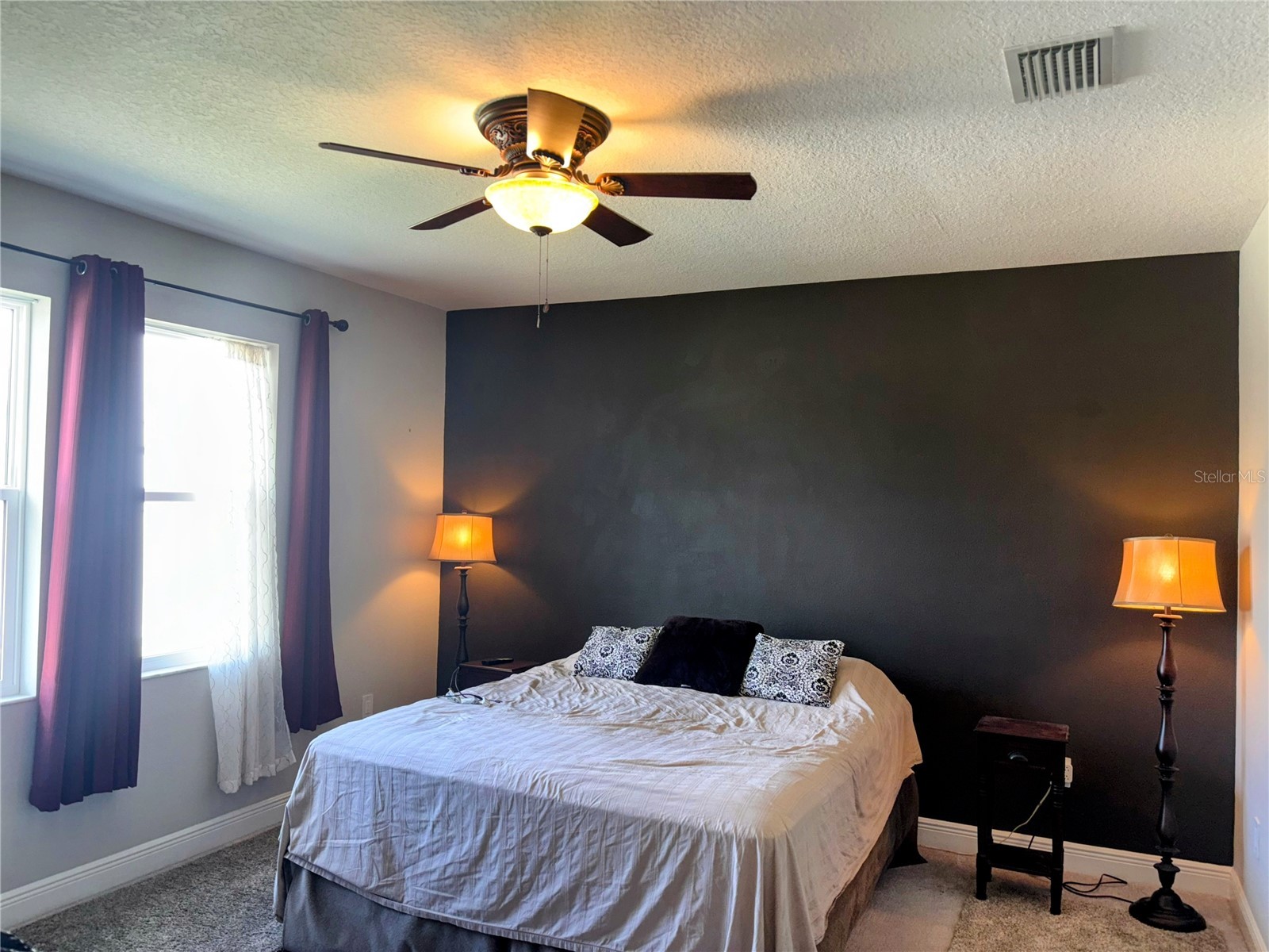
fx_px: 953
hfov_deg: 67.3
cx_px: 634
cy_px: 476
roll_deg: -0.7
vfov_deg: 53.1
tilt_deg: +1.9
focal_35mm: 26
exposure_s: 1/42
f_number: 1.6
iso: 50
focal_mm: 5.96
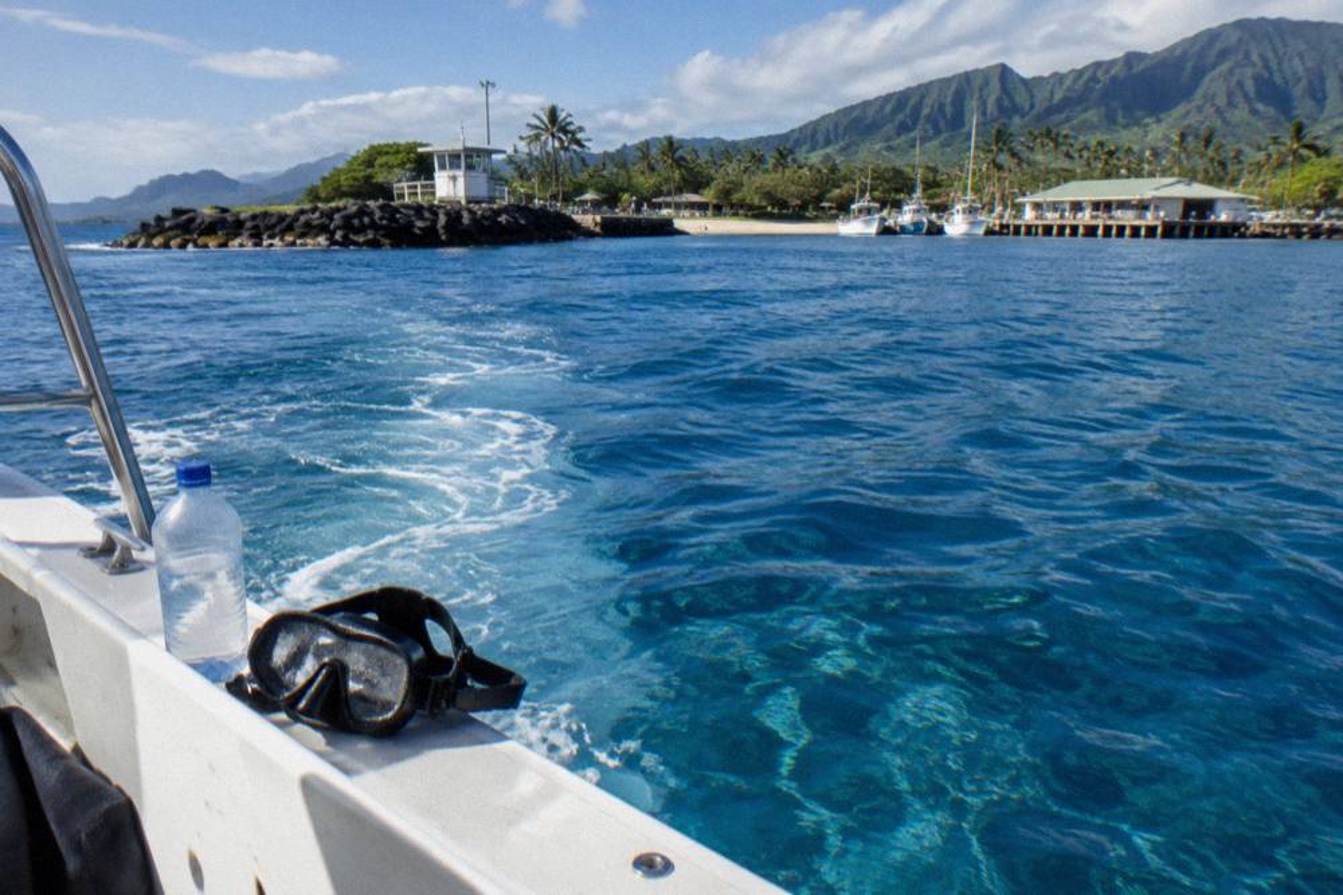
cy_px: 448
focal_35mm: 49
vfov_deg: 27.5
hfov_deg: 40.4
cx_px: 672
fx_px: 1827
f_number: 9
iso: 320
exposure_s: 1/200
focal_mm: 49
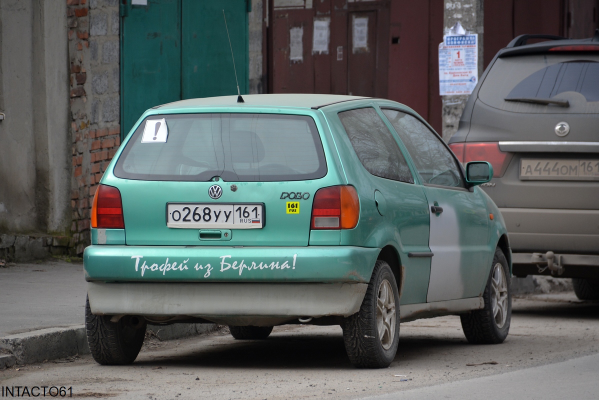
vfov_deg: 4.4
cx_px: 300
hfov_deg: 6.5
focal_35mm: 315
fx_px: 5244
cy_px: 200
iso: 400
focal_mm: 210
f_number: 6
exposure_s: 1/500
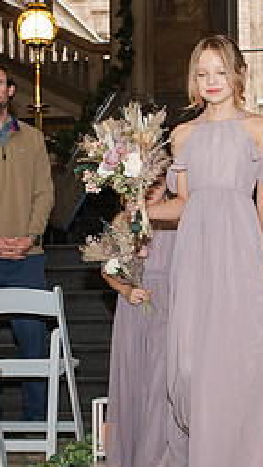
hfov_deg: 12.3
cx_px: 234
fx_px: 1214
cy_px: 252
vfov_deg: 21.8
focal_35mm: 98
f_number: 3.5
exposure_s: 1/200
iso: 1000
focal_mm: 35
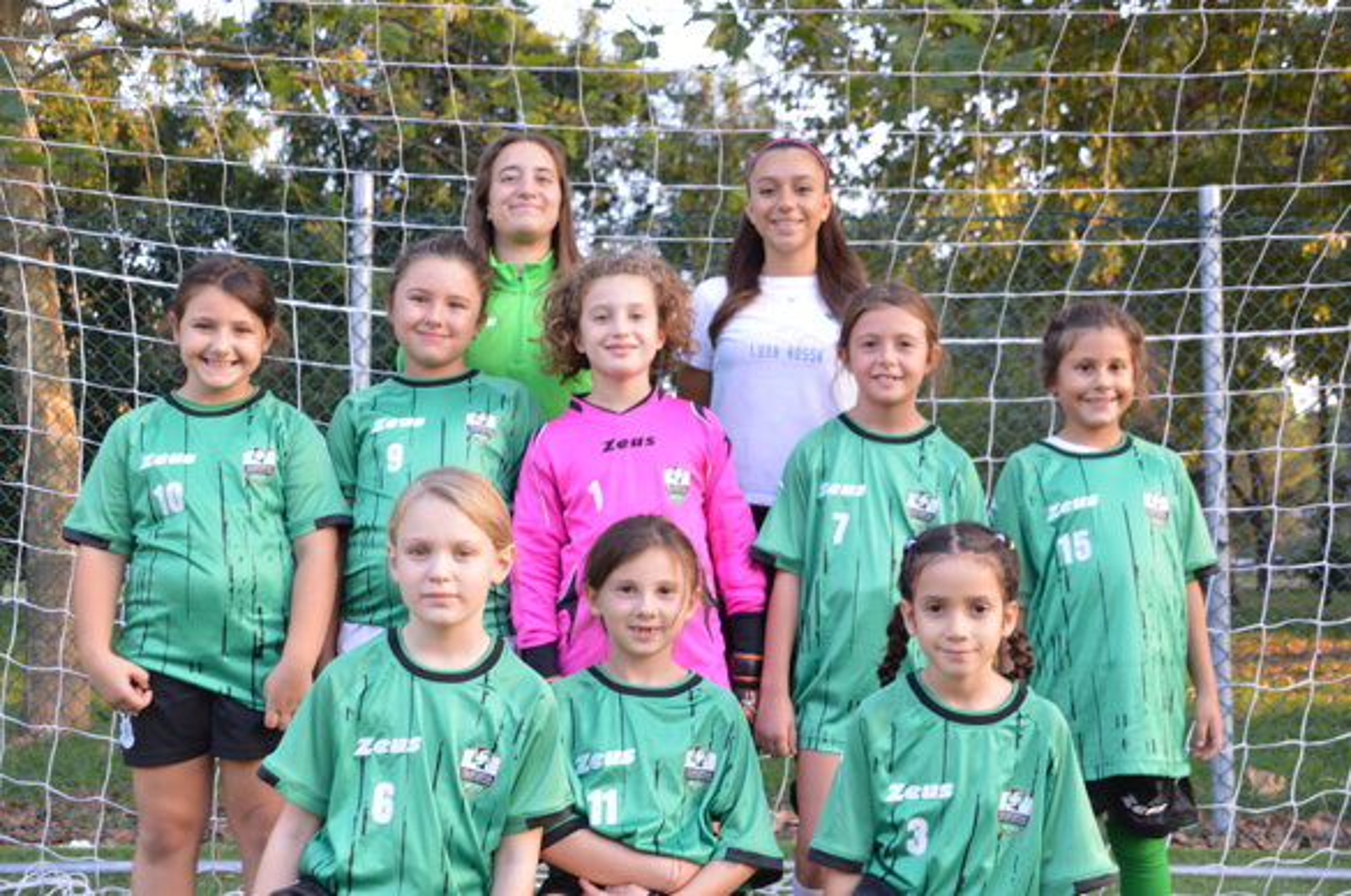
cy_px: 448
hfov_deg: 45.0
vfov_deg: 30.7
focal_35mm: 44
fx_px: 1630
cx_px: 676
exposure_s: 1/100
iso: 400
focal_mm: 29
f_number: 5
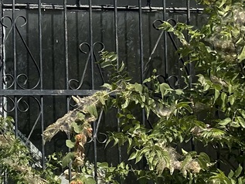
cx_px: -238
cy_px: 198
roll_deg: +0.5
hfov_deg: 14.9
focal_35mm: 109
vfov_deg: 13.3
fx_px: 772
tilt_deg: +1.4
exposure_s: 1/5263
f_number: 1.78
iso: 80
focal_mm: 6.86
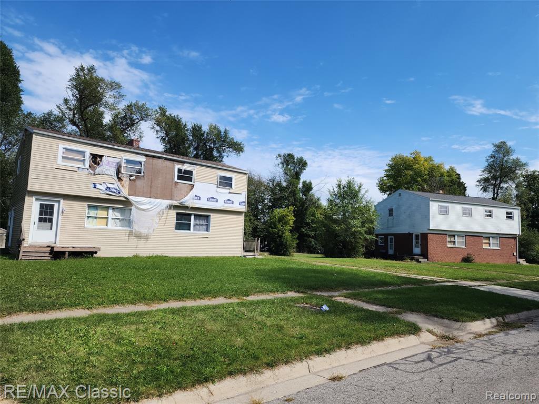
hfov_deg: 73.9
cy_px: 202
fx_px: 358
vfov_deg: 58.9
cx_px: 270
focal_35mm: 23
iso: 12
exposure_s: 1/1064
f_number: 1.8
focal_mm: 6.4
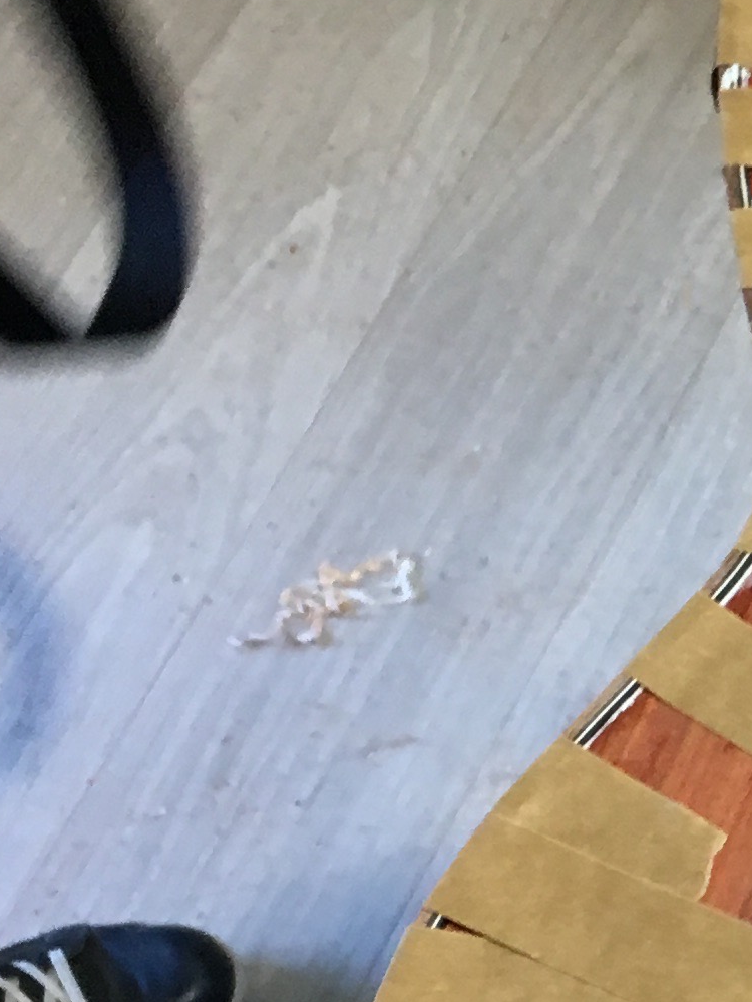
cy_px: 980
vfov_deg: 16.5
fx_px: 3387
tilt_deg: -59.3
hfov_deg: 11.8
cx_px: 1278
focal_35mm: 117
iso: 125
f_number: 2.2
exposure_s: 1/33
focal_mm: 4.15
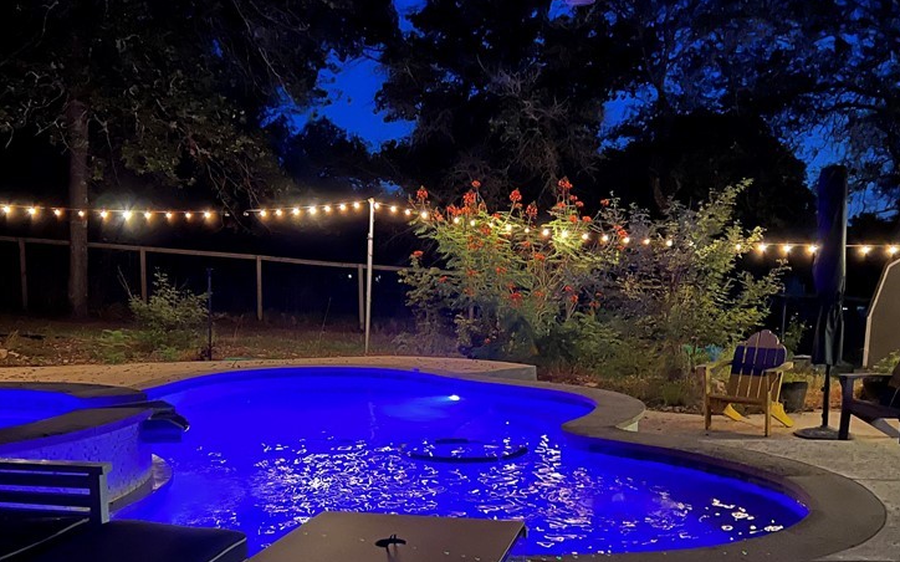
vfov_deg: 32.5
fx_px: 956
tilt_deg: -6.9
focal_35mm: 39
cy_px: 375
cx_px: 430
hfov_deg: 50.4
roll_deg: +0.8
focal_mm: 5.7
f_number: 1.5
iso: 1250
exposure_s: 1/5
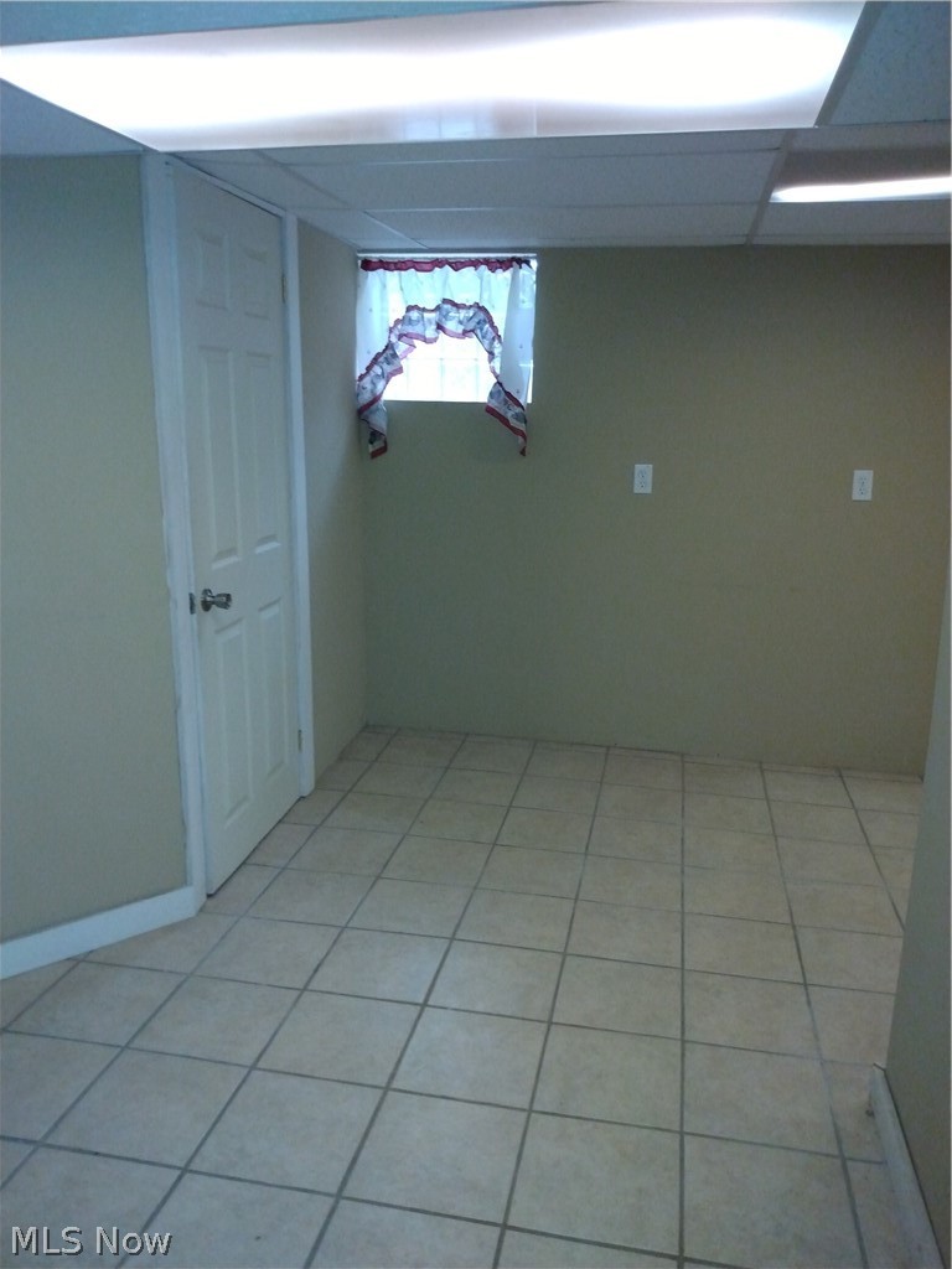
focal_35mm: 20
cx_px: 476
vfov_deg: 81.7
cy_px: 634
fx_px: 733
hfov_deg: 66.0
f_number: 2
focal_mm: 3.54
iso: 675
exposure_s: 1/24
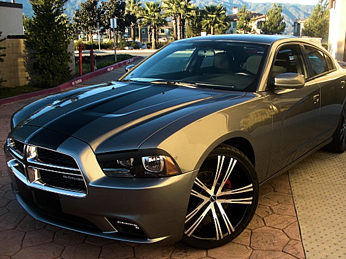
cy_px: 146
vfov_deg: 35.1
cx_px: 184
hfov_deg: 45.8
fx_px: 410
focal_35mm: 41
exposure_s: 1/125
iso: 50
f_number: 2.8
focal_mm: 6.3
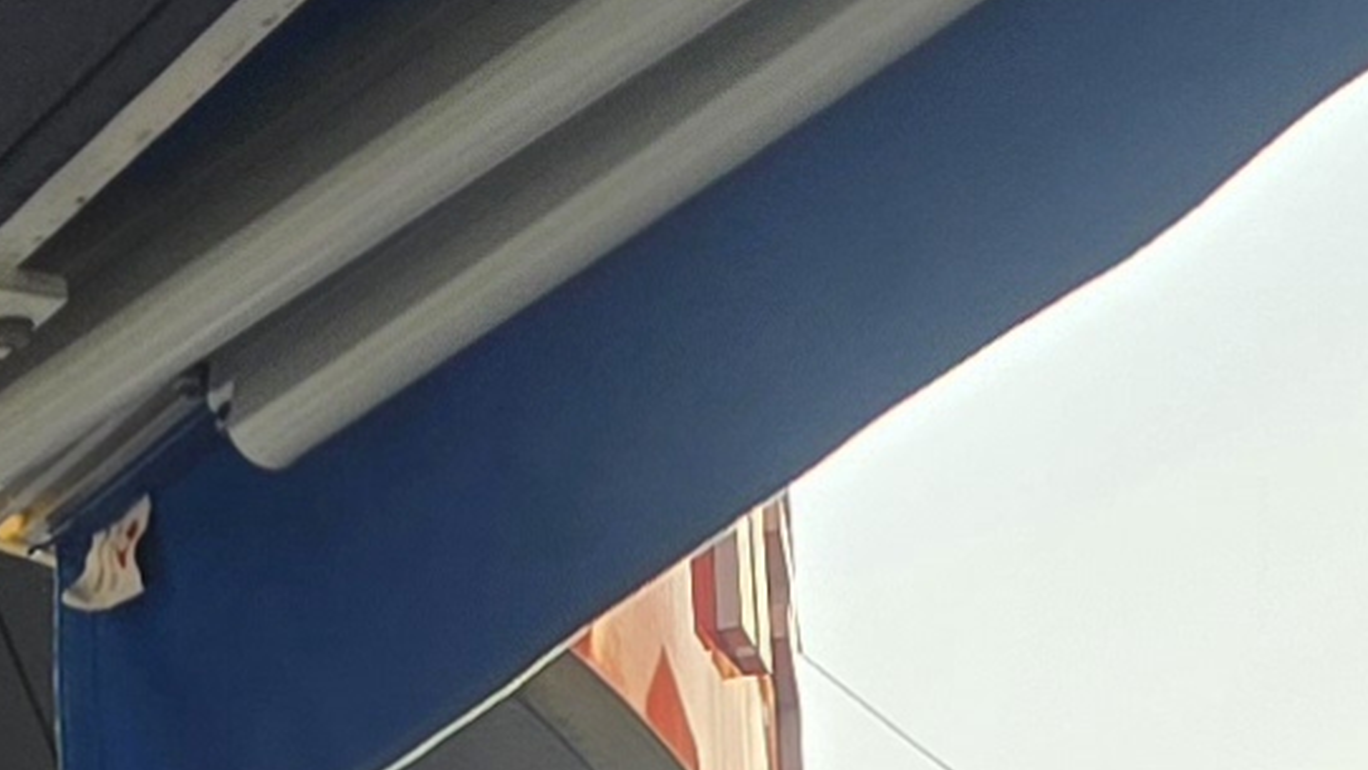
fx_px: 6494
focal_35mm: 179
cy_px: 2477
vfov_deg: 6.2
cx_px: 694
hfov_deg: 12.0
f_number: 1.7
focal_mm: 6.3
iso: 12
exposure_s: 1/278
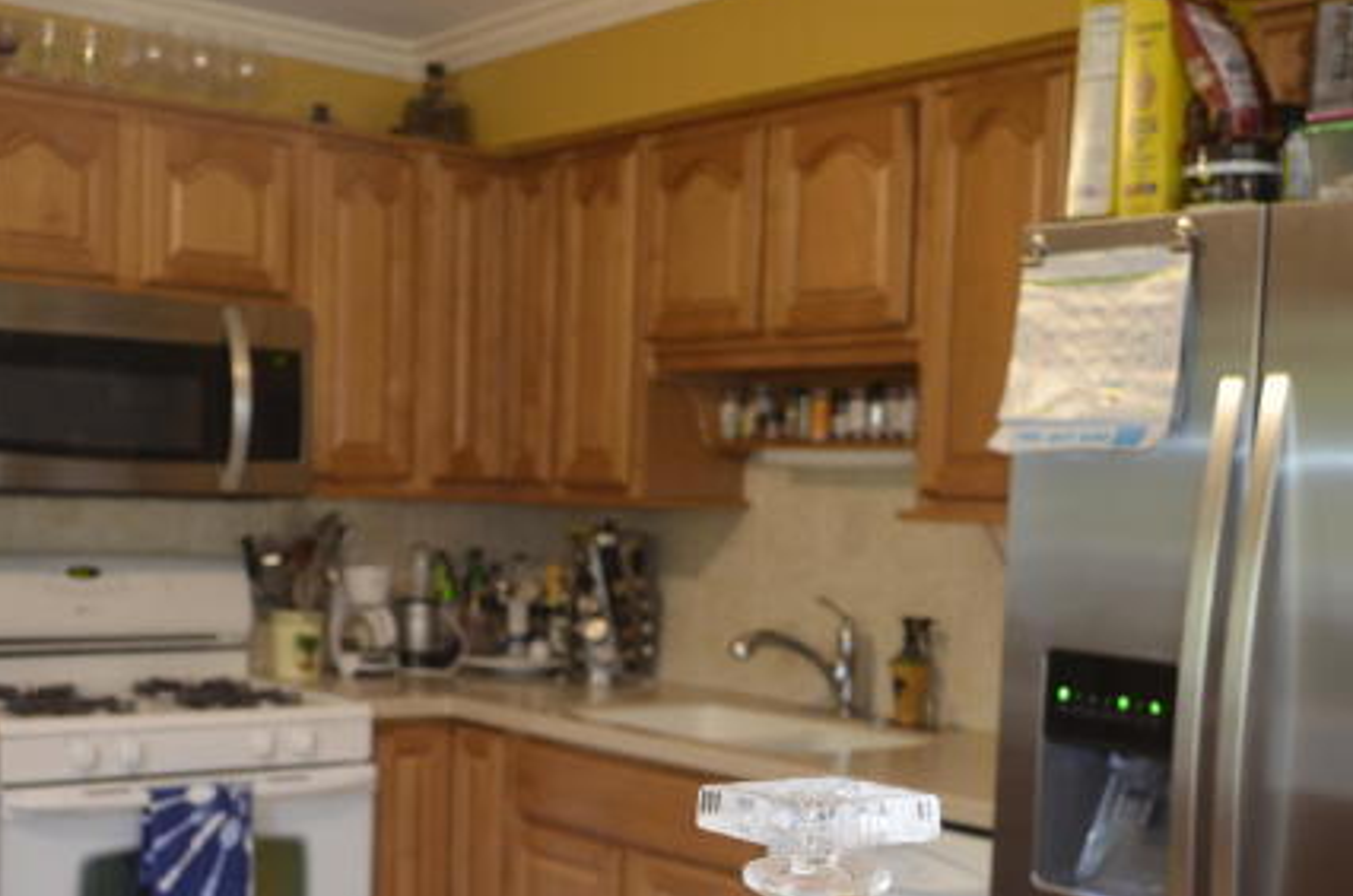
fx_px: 1912
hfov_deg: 38.9
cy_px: 667
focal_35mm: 51
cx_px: 730
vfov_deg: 26.0
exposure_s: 1/60
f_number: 3.8
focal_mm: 20
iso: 1000
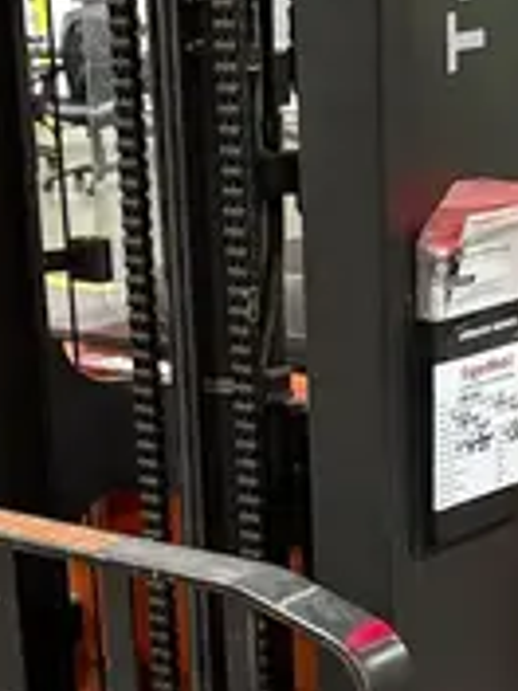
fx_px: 2155
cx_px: 412
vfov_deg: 17.9
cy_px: 634
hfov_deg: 13.6
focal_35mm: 108
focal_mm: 5.96
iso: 400
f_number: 1.6
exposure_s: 1/60
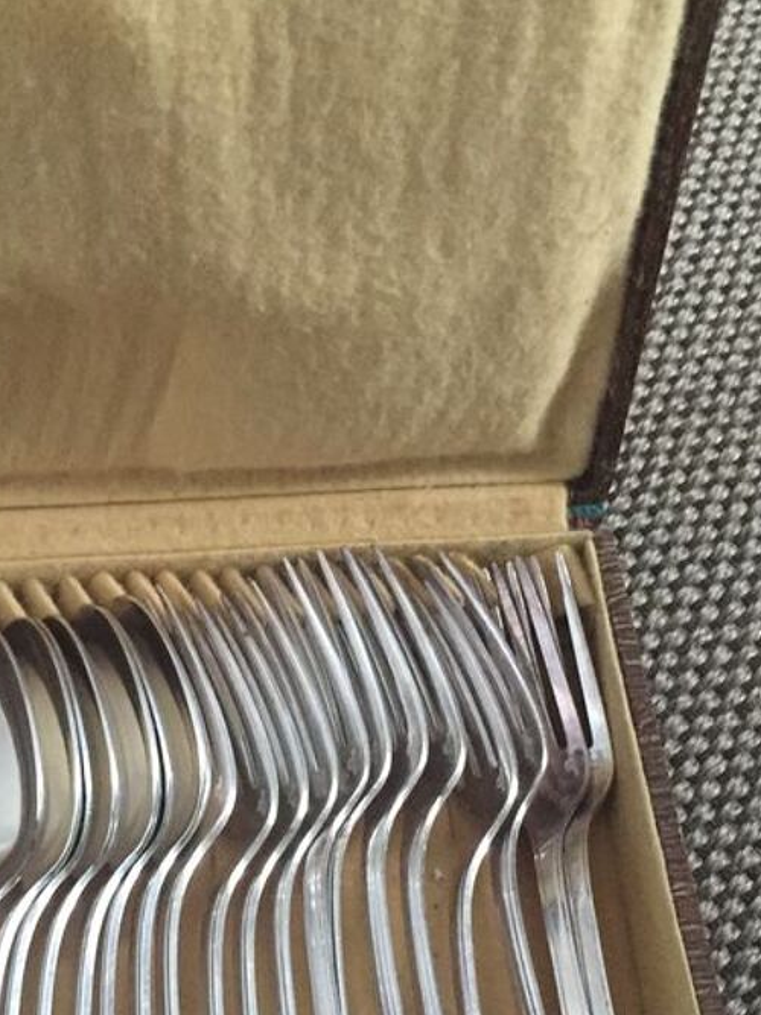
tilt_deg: -60.8
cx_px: 236
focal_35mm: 58
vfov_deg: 33.0
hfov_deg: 25.1
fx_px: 1701
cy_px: 669
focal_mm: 4.15
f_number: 2.2
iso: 320
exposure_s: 1/17
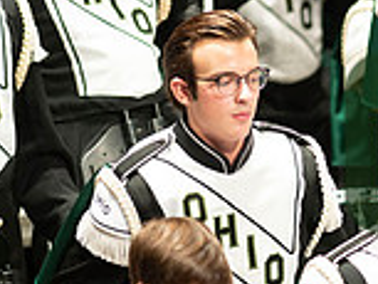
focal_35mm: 1091
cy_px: 168
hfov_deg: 1.8
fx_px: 11923
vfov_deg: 1.4
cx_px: 531
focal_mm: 300
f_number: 2.8
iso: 3200
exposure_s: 1/500
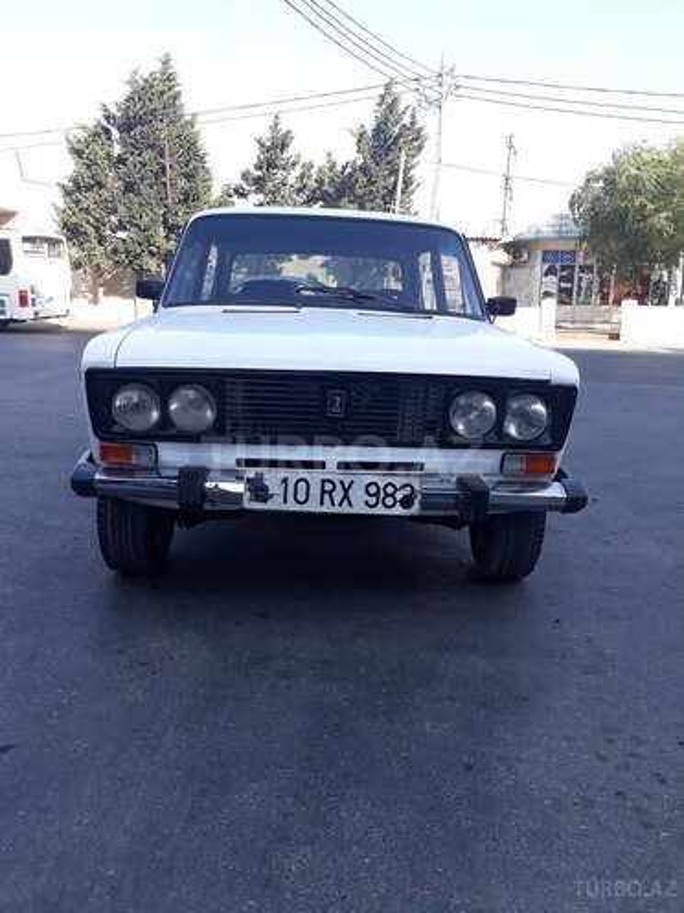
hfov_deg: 51.4
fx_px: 711
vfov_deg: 65.3
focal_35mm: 27
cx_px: 342
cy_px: 456
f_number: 1.9
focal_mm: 3.6
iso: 40
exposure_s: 1/379
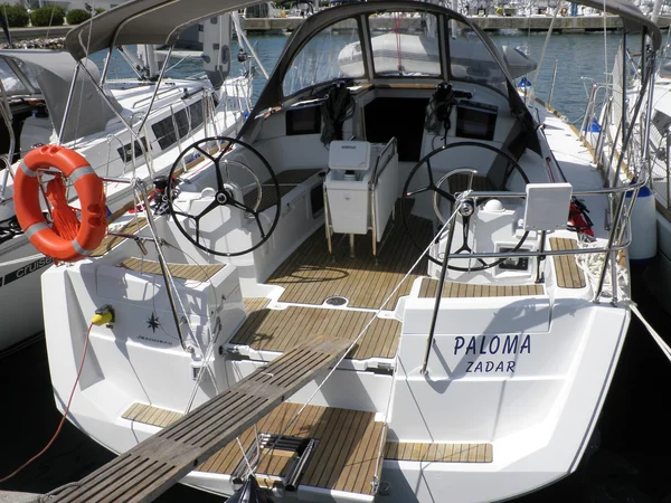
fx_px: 698
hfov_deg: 51.4
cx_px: 336
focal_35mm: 36
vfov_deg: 39.7
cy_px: 252
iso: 64
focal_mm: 6.3
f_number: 5.6
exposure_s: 1/500
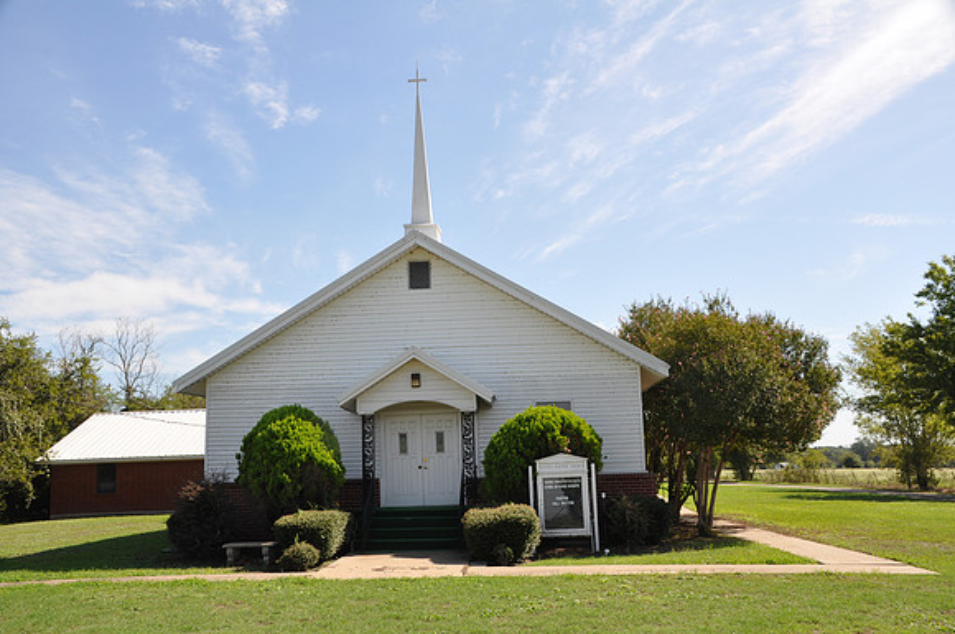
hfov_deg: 53.2
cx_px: 478
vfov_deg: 36.8
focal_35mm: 36
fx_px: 954
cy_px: 317
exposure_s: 1/125
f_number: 11
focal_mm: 24
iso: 200
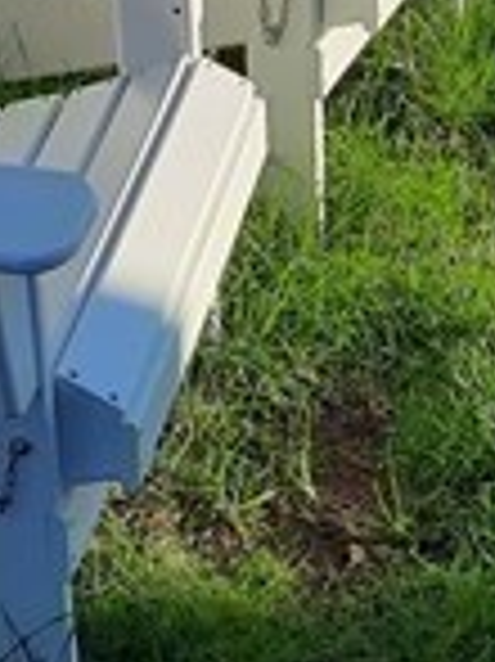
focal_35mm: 131
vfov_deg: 13.9
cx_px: 54
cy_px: -410
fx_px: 2501
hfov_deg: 11.2
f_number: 2
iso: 32
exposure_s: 1/486
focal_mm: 4.6
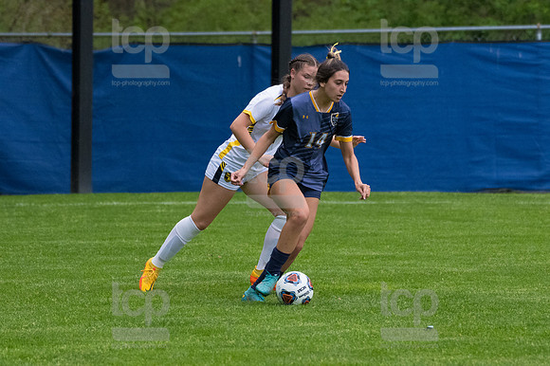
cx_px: 275
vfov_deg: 3.4
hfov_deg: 5.1
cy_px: 183
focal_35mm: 405
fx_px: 6184
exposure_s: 1/1600
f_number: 5.6
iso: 4000
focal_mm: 270
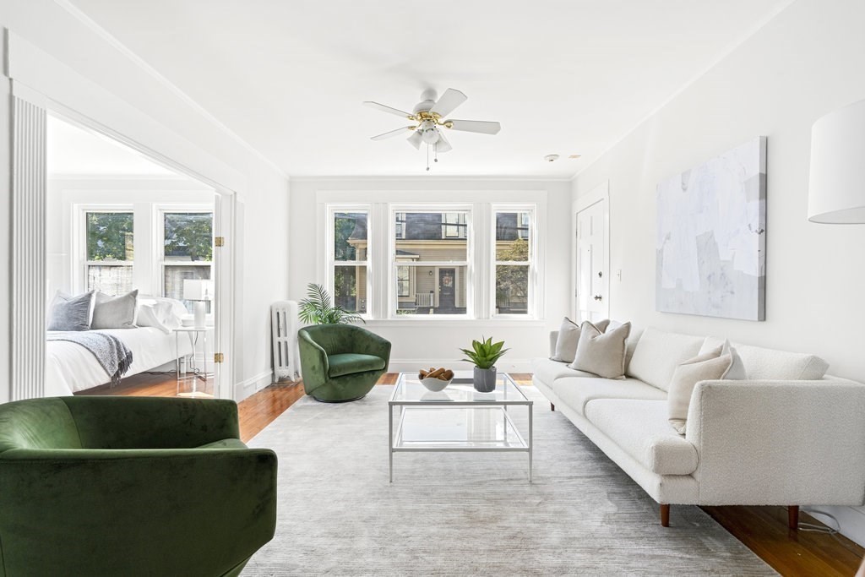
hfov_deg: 96.7
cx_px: 432
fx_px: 384
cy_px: 288
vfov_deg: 73.8
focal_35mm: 16
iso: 800
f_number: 8
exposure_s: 1/30
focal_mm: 16
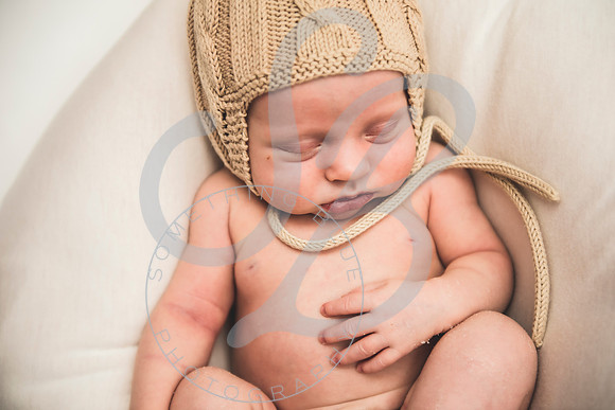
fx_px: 1196
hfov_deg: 28.8
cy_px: 205
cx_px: 308
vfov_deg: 19.5
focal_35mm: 70
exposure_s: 1/125
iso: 100
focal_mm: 70
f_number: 2.8
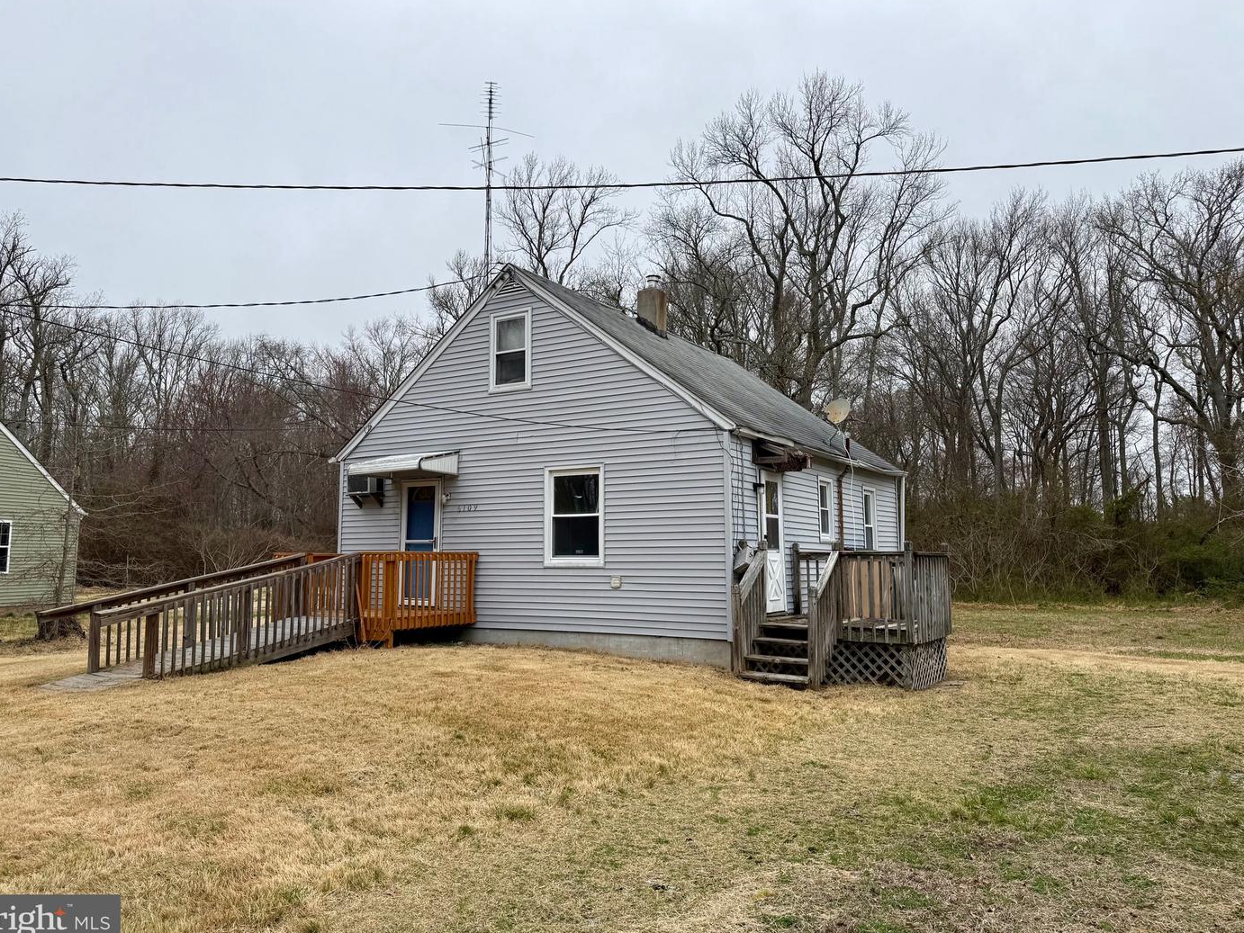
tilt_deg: +8.4
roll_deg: -0.4
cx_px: 610
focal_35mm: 25
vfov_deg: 54.9
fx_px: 899
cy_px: 461
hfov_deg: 69.4
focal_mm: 6.76
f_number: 1.78
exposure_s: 1/3279
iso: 80
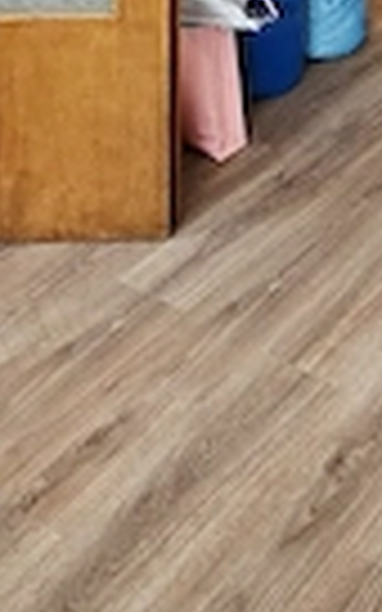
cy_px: -338
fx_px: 1016
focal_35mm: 61
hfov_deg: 20.7
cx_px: 373
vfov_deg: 24.7
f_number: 2.2
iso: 200
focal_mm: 2.2
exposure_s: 1/50.3
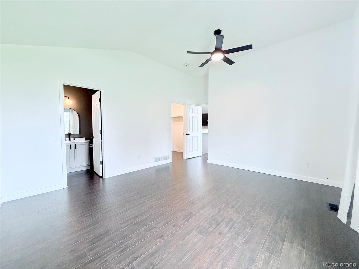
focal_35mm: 14
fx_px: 145
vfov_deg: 85.7
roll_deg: -0.4
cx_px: 180
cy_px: 134
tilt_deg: -3.2
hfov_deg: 102.1
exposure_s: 1/120
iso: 200
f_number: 2.2
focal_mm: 2.22
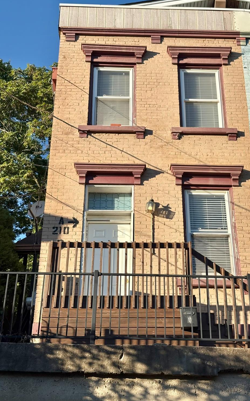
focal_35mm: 56
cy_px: 199
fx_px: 610
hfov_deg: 23.1
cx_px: 152
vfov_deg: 36.3
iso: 32
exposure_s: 1/1901
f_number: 1.6
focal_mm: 5.96
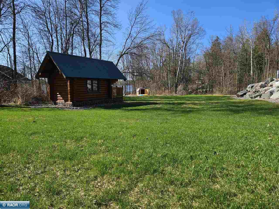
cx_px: 140
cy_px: 104
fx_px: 185
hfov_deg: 73.9
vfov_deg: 58.9
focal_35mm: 23
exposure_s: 1/1686
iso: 32
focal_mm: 5.4
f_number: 1.8
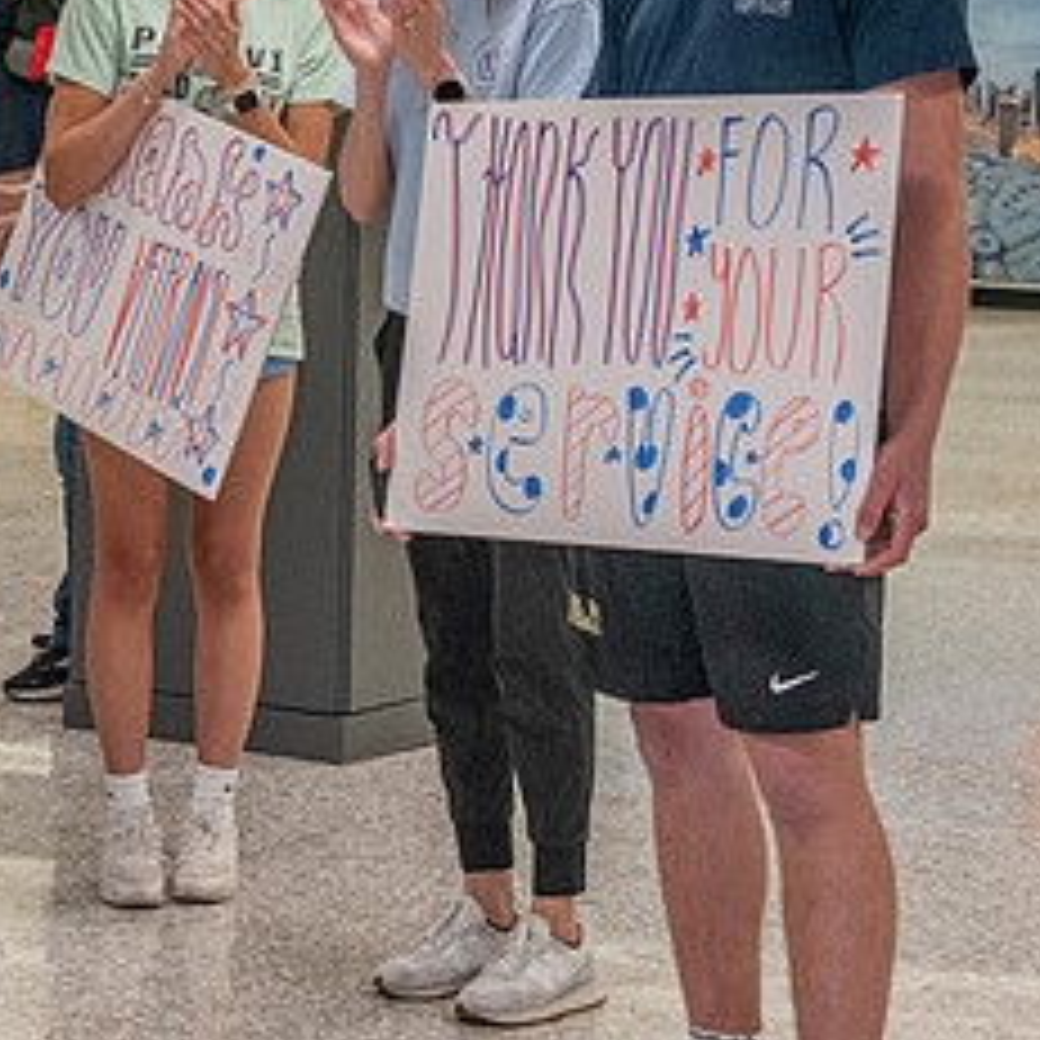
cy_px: 196
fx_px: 4521
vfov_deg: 13.1
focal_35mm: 133
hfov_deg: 13.0
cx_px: 176
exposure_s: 1/125
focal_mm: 52
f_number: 5.6
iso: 3200
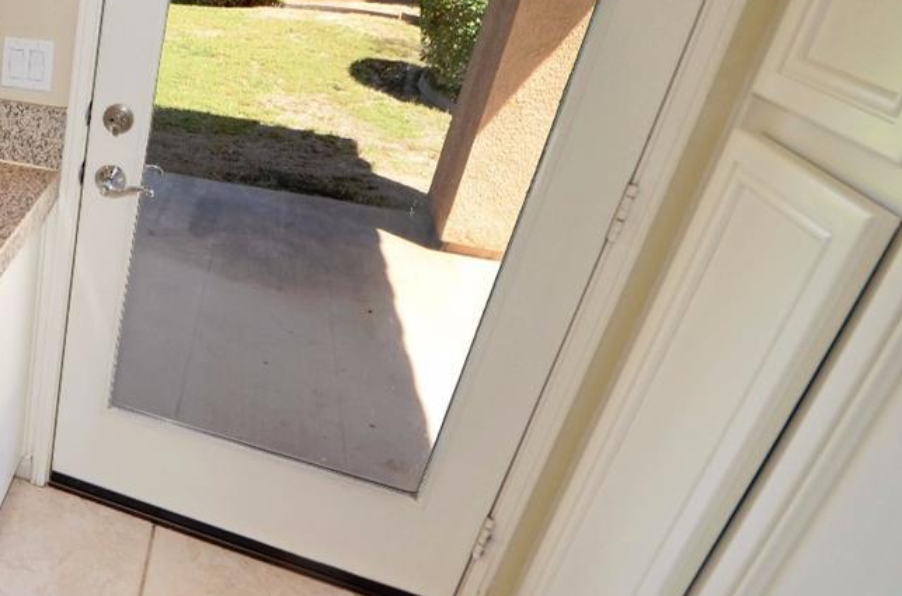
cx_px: -91
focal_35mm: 28
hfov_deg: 47.4
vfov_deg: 44.4
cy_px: 137
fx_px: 700
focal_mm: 8
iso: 100
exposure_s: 1/60
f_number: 8
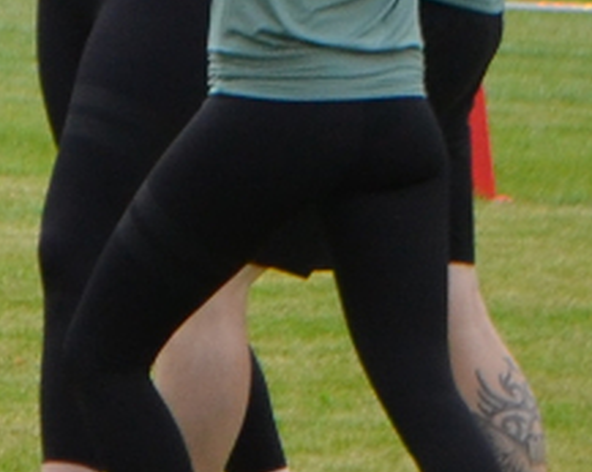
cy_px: 12
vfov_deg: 2.1
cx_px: -406
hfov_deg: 2.6
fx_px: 12798
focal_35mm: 731
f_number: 5.6
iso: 400
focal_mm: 55
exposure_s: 1/1250
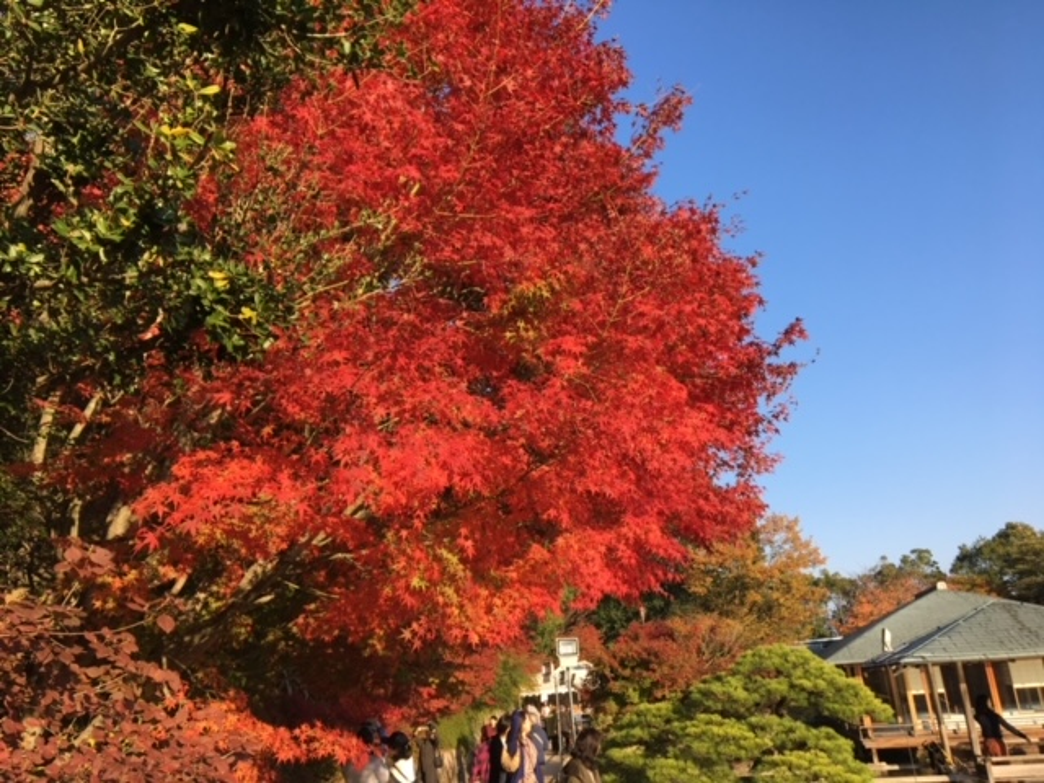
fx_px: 875
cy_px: 392
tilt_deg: +18.9
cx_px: 522
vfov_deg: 48.2
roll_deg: +3.9
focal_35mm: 29
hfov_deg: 61.7
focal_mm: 4.15
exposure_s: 1/641
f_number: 2.2
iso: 25
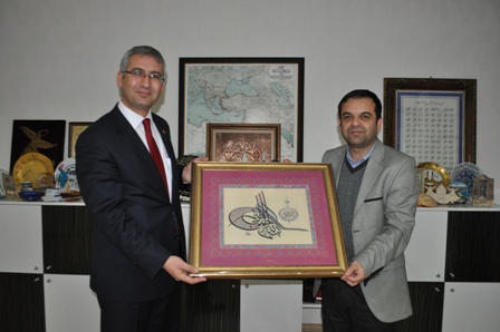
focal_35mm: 33
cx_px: 250
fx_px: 458
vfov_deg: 39.9
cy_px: 166
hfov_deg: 57.3
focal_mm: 22
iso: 800
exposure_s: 1/60
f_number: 3.8
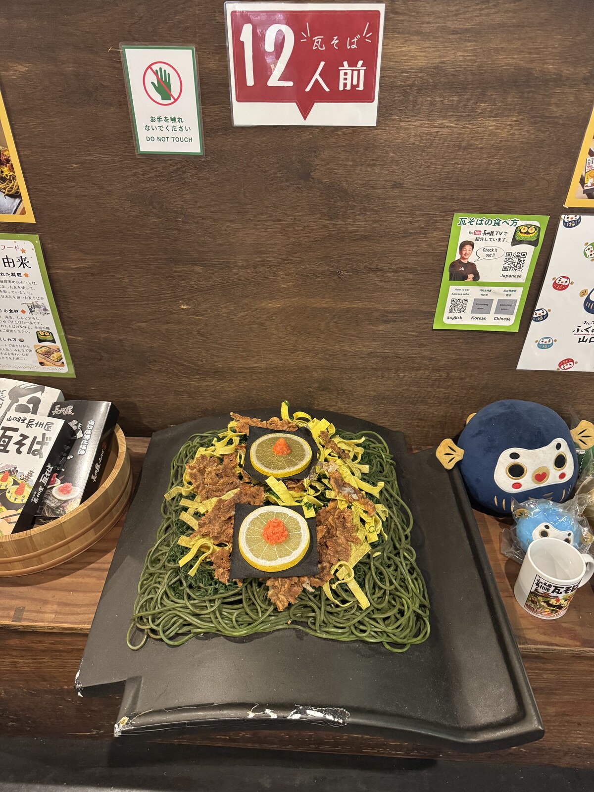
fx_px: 549
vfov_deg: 71.6
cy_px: 396
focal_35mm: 24
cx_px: 297
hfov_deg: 56.8
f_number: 1.78
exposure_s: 1/40
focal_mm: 6.76
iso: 800
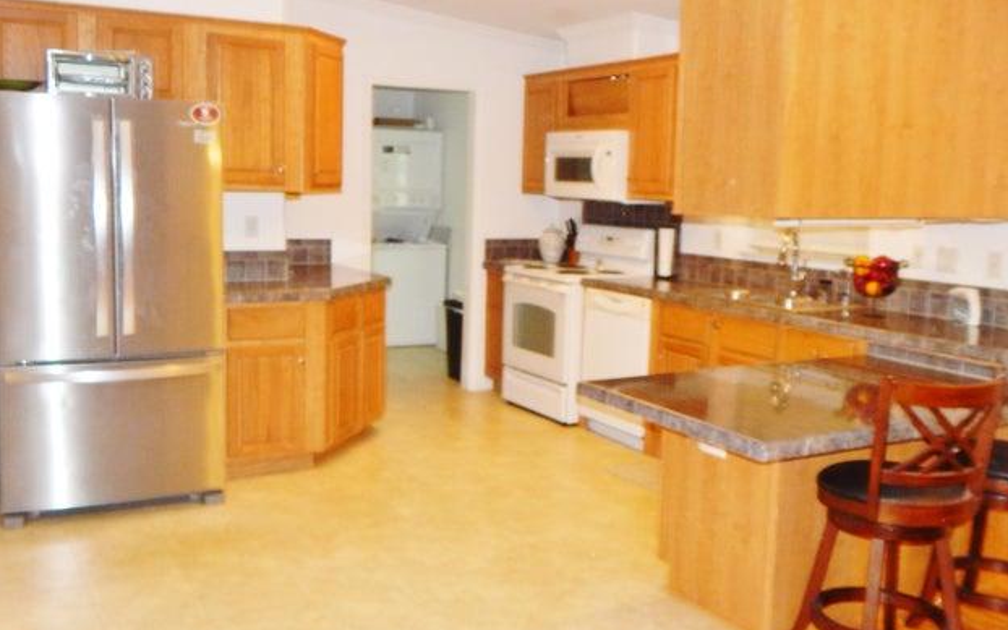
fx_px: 659
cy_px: 308
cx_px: 491
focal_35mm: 24
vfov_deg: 51.1
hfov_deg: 74.8
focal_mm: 4
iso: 200
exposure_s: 1/30
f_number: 3
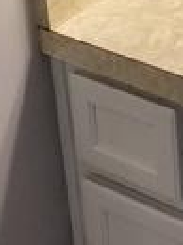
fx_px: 1011
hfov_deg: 9.9
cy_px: -147
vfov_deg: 12.9
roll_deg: +0.9
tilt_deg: -19.1
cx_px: 309
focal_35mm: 143
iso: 32
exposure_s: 1/60
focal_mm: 4.15
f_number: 2.2
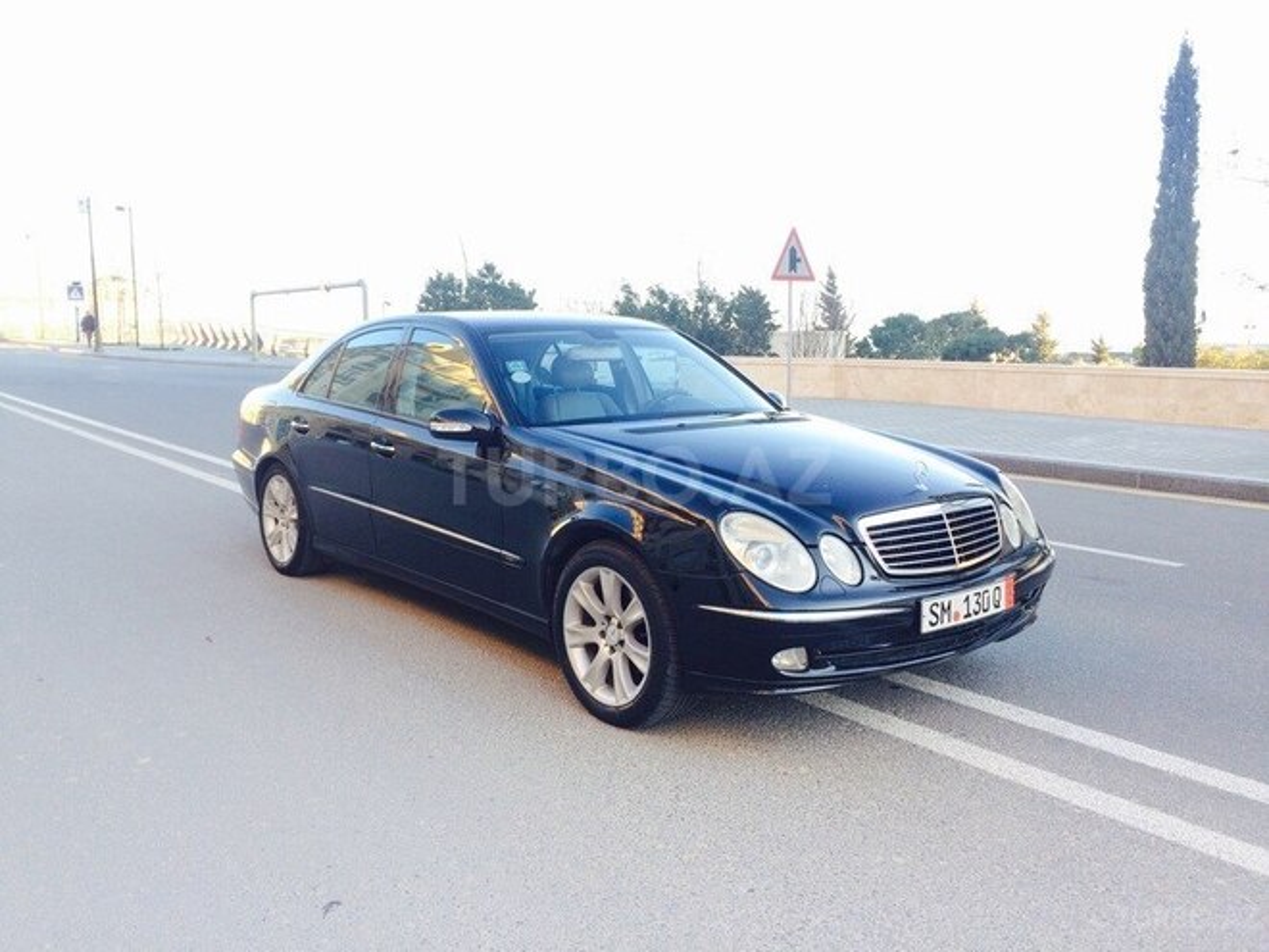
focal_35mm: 29
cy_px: 476
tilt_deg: -7.1
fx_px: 1063
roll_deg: -0.1
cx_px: 634
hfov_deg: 61.7
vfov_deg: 48.2
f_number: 2.2
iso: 40
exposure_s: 1/100
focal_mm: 4.15
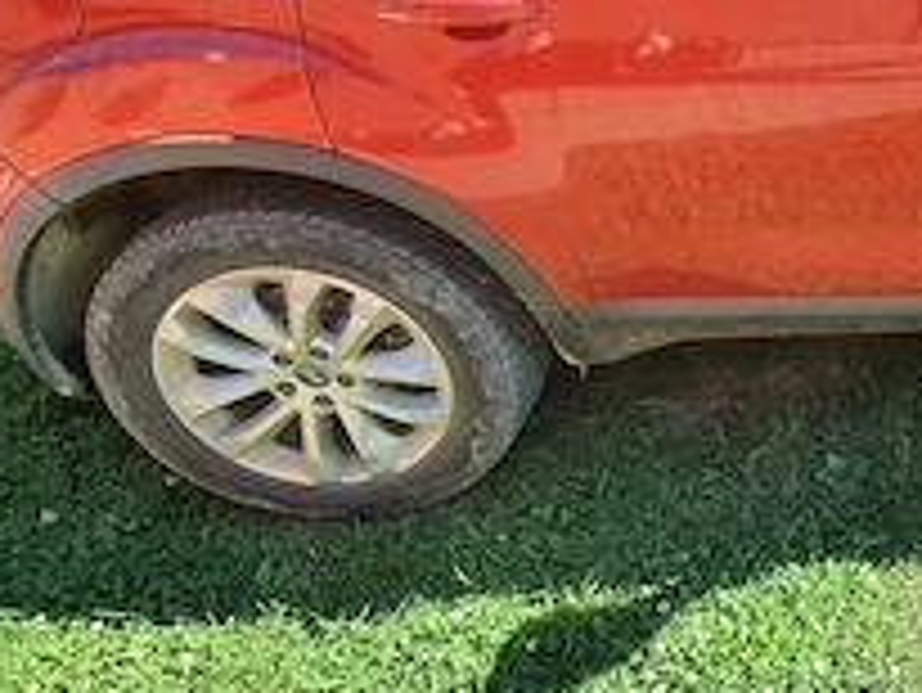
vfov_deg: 36.6
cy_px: 148
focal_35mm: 38
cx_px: 1079
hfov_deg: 38.0
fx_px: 1013
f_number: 2.2
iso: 50
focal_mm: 1.8
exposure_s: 1/212
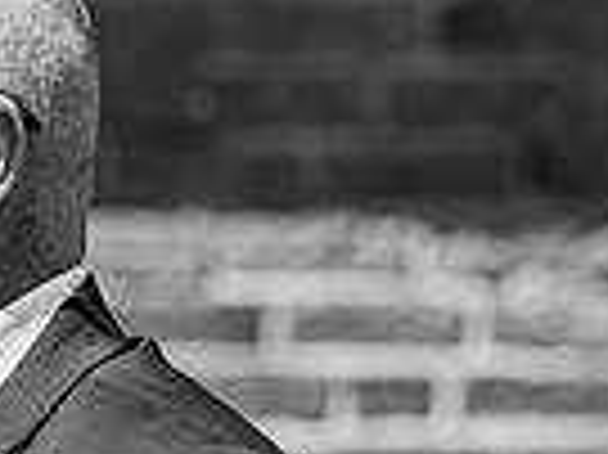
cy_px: 234
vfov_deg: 5.4
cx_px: -20
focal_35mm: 273
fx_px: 4791
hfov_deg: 7.2
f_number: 2.8
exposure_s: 1/2500
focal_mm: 85
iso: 100
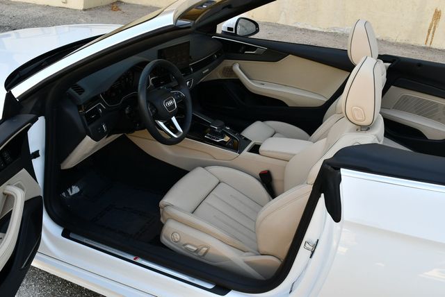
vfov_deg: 36.9
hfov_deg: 53.1
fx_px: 445
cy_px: 148
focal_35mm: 36
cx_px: 222
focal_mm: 18
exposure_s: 1/250
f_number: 5.6
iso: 220
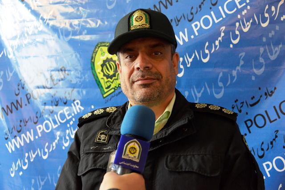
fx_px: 333
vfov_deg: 31.9
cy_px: 95
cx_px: 142
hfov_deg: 46.4
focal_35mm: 42
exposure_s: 1/250
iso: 3200
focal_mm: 42
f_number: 5.6
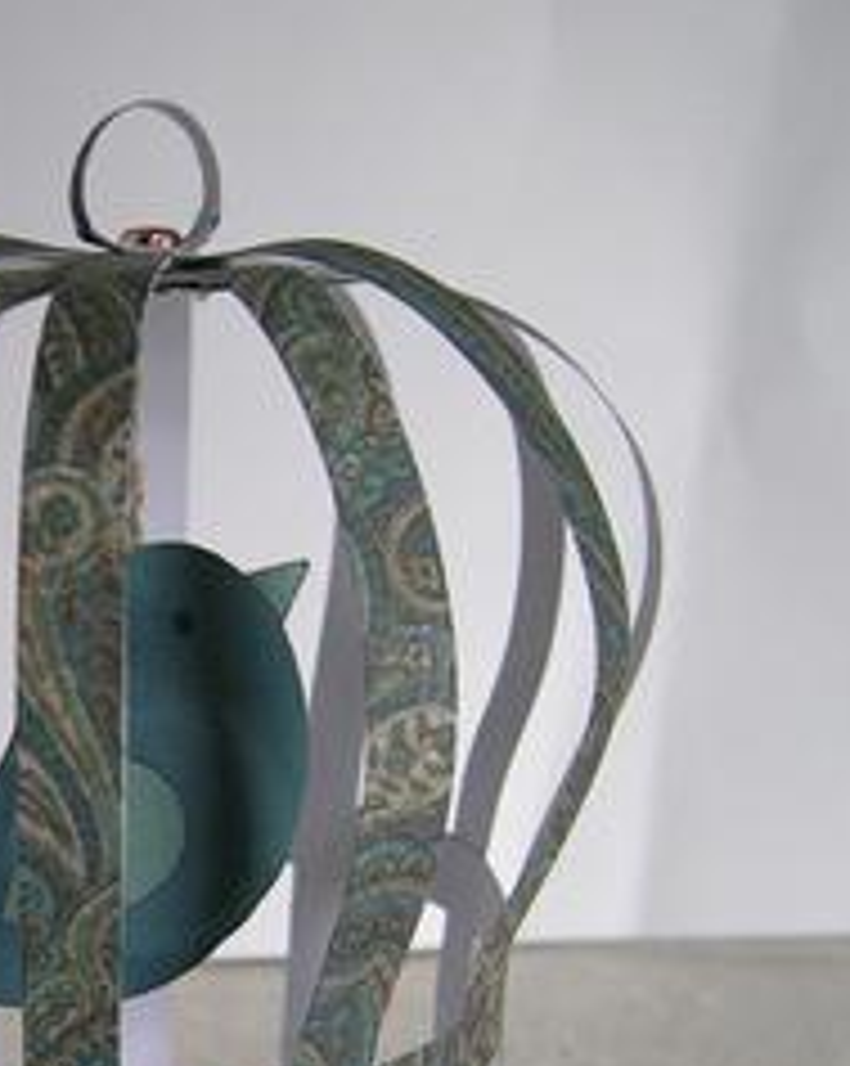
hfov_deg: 23.0
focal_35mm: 65
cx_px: 117
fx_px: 2048
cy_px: 846
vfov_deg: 28.6
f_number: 2.8
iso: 50
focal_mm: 5.4
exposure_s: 1/60.7
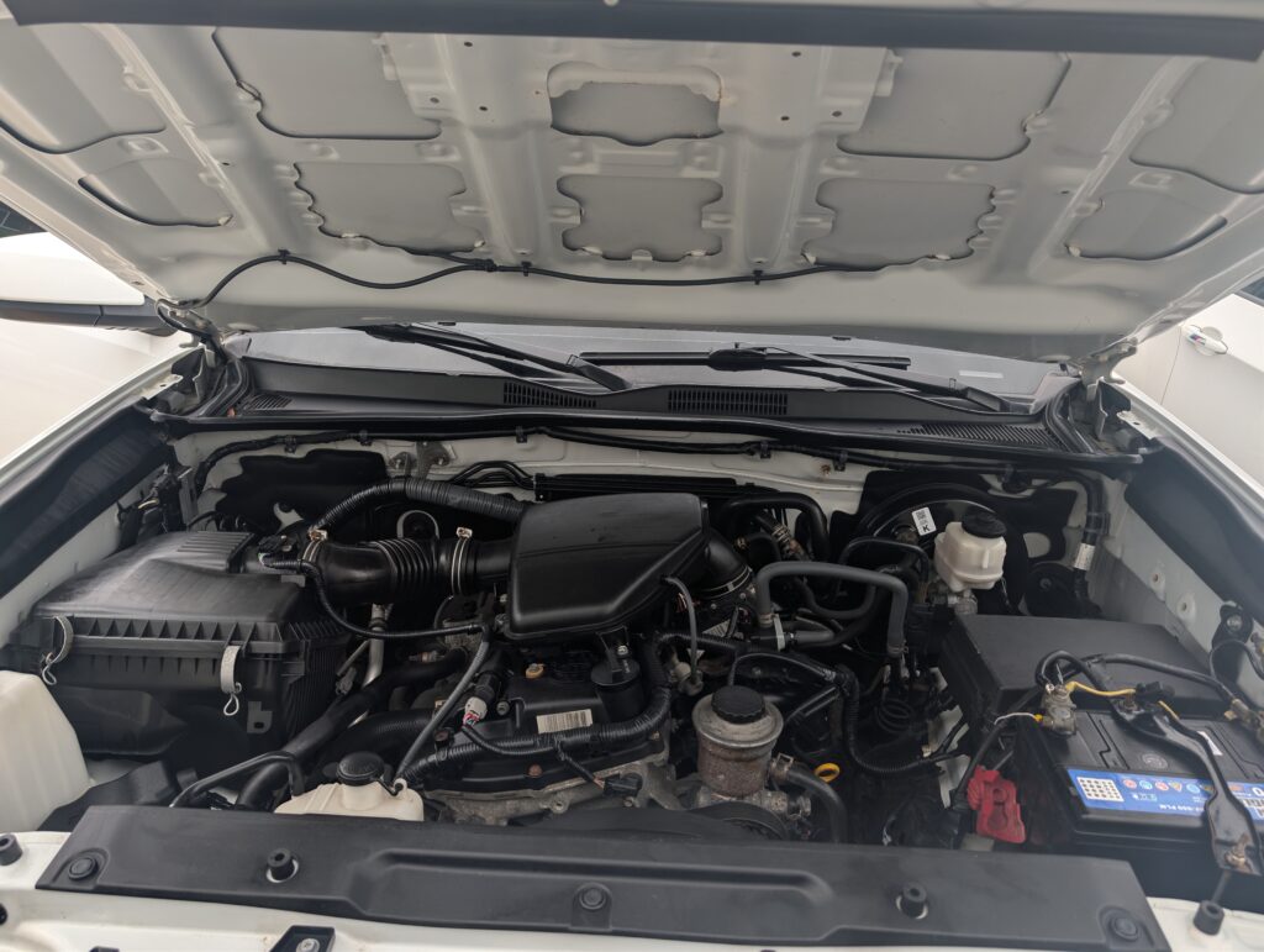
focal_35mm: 24
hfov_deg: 71.5
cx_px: 632
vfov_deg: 56.9
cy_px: 476
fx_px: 878
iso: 20
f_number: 1.68
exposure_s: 1/395
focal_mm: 6.9
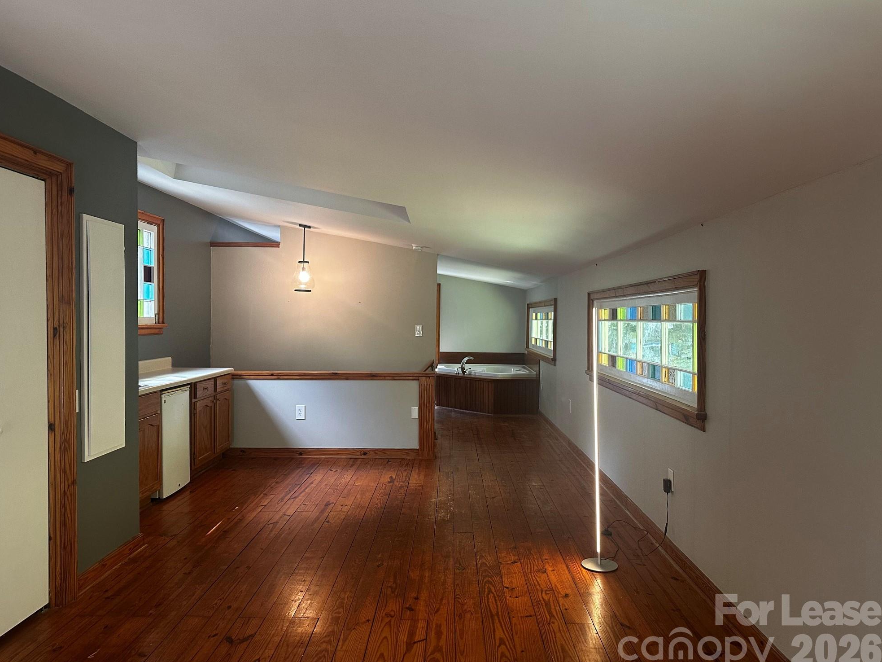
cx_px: 428
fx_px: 637
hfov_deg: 69.4
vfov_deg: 54.9
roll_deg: -0.6
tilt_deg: -0.2
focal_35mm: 25
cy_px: 338
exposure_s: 1/104
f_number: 1.78
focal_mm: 6.86
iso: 250
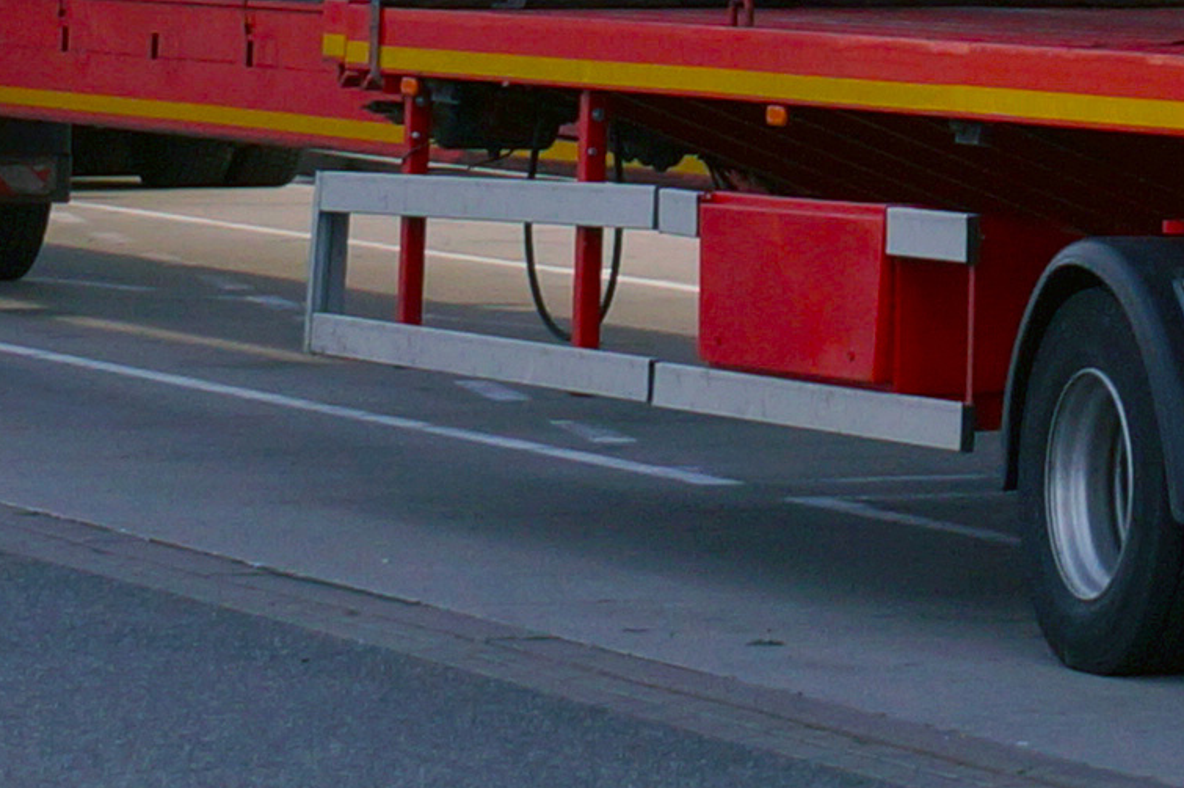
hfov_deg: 7.1
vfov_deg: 4.8
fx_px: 9266
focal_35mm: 282
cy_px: -994
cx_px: 2352
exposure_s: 1/320
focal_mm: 26
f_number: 7.1
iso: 100
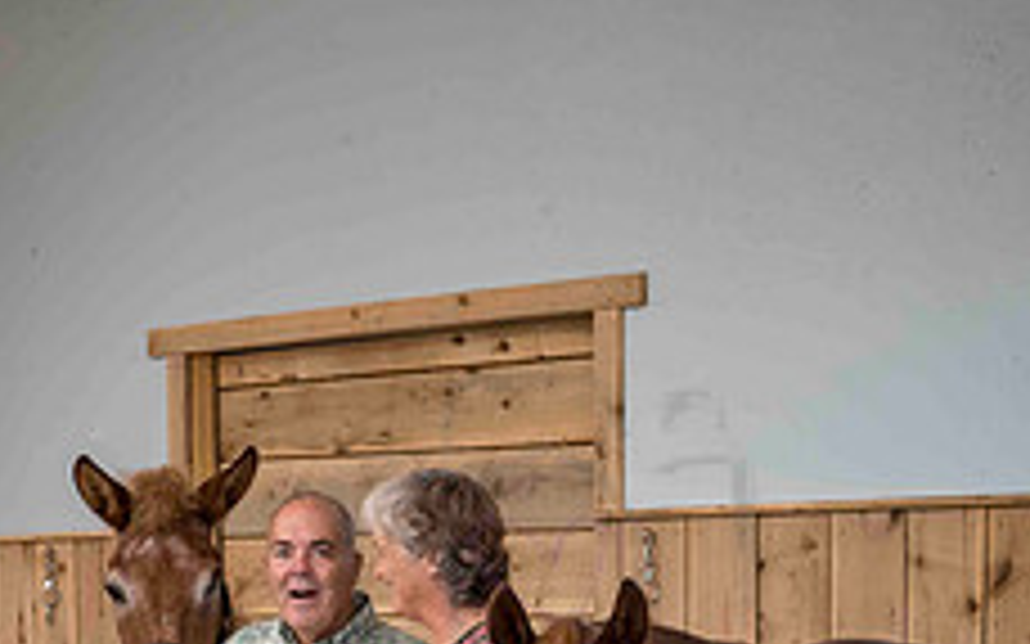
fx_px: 2806
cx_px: 558
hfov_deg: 20.8
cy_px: 973
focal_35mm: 100
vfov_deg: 12.4
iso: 400
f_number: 9
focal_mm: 50
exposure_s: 1/160
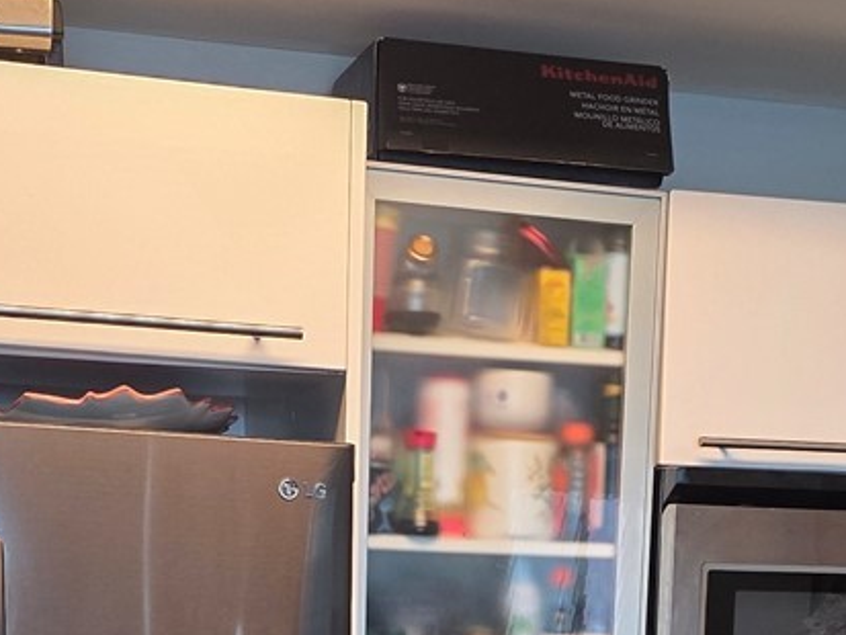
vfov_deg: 15.5
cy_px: 920
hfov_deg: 22.0
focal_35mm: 89
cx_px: 463
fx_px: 2176
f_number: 1.7
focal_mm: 6.25
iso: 160
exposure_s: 1/120
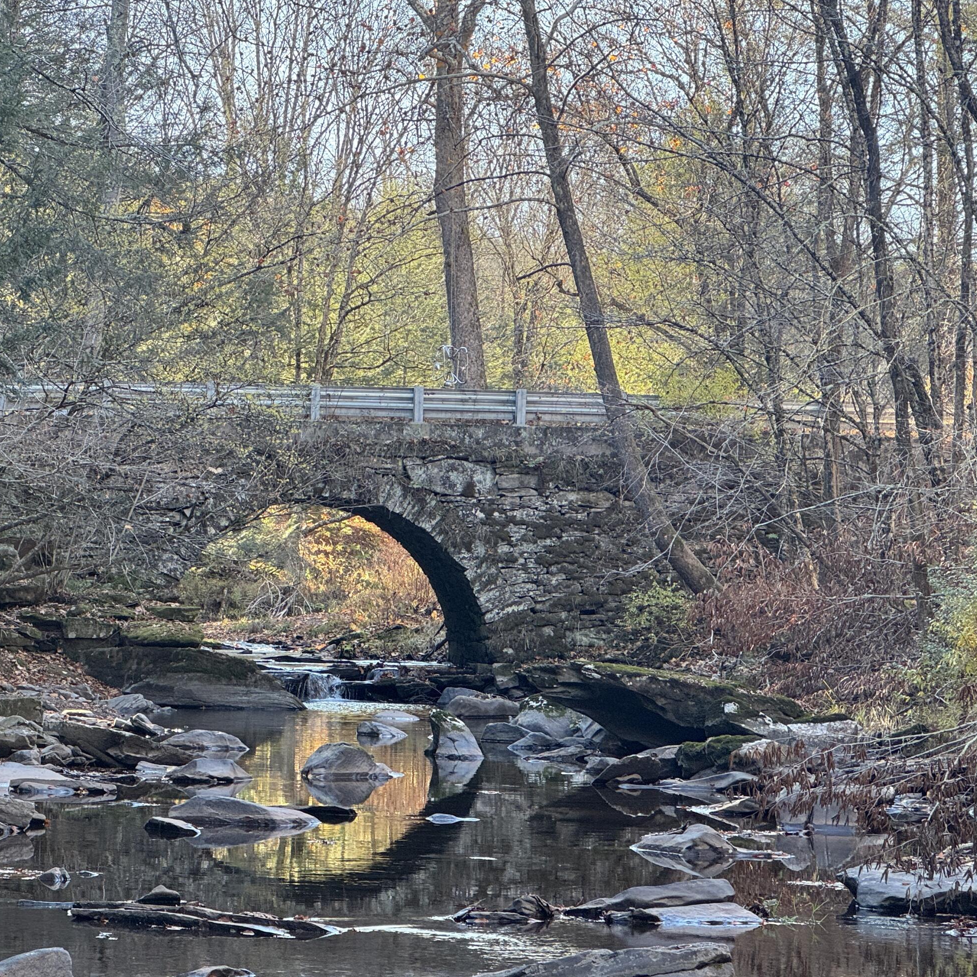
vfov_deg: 16.7
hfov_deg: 16.7
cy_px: 495
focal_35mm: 104
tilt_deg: +2.6
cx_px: 271
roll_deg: -1.7
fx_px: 3321
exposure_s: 1/99
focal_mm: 9
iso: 80
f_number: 2.8
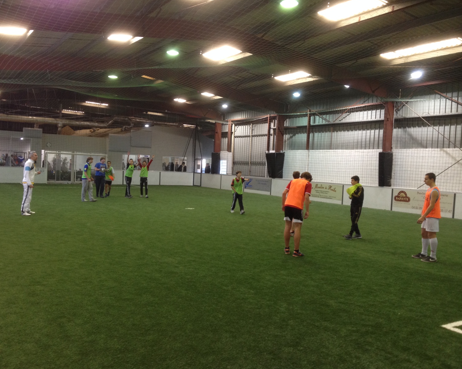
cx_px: 218
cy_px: 184
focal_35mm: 37
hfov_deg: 49.1
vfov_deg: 40.1
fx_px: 506
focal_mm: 4.28
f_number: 2.4
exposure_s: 1/20
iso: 100
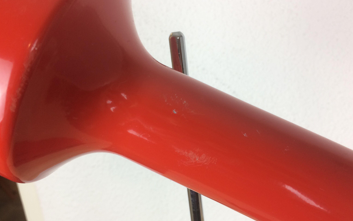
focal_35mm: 33
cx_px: 174
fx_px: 317
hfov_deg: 58.1
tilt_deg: -16.0
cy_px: 129
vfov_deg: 38.2
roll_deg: +4.7
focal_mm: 4.15
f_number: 2.2
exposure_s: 1/33
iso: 40
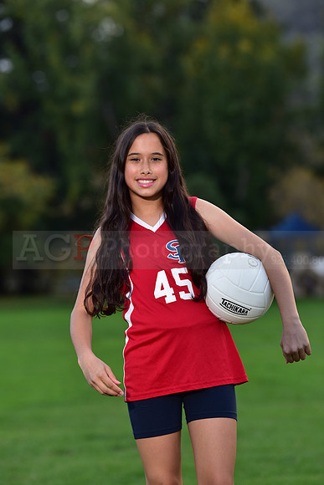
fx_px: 2159
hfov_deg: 8.6
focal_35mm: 160
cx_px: 162
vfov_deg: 12.8
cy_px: 242
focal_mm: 160
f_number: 4.5
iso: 400
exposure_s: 1/320
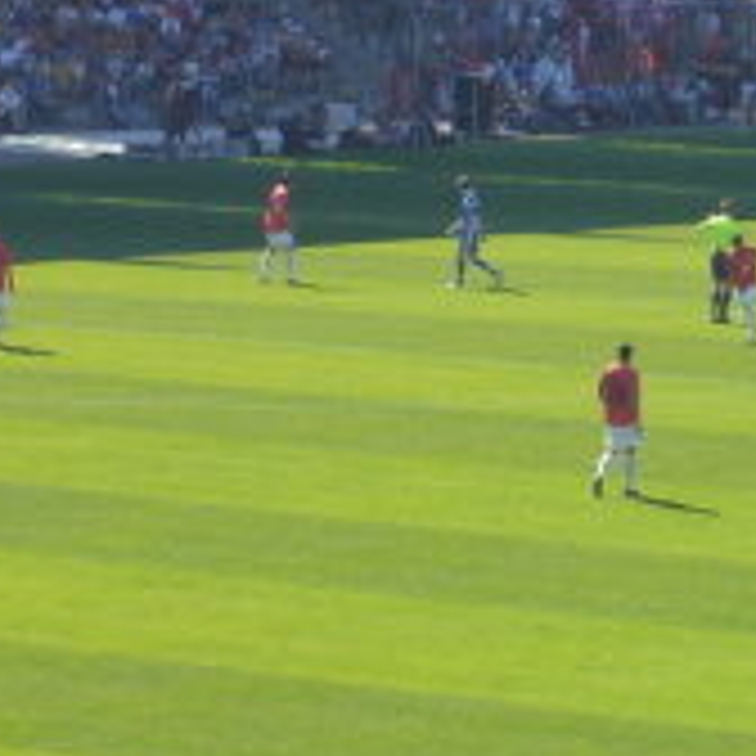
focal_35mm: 277
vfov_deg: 6.3
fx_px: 6844
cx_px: 1053
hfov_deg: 6.3
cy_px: 250
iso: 80
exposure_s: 1/200
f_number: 5
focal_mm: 17.4
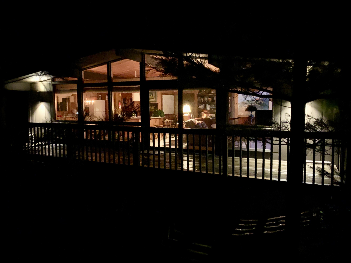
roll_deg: +0.0
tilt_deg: -4.9
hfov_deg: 67.3
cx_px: 176
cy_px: 132
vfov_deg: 53.1
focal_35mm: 26
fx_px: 264
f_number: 1.8
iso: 3200
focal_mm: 4.25
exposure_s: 1/4
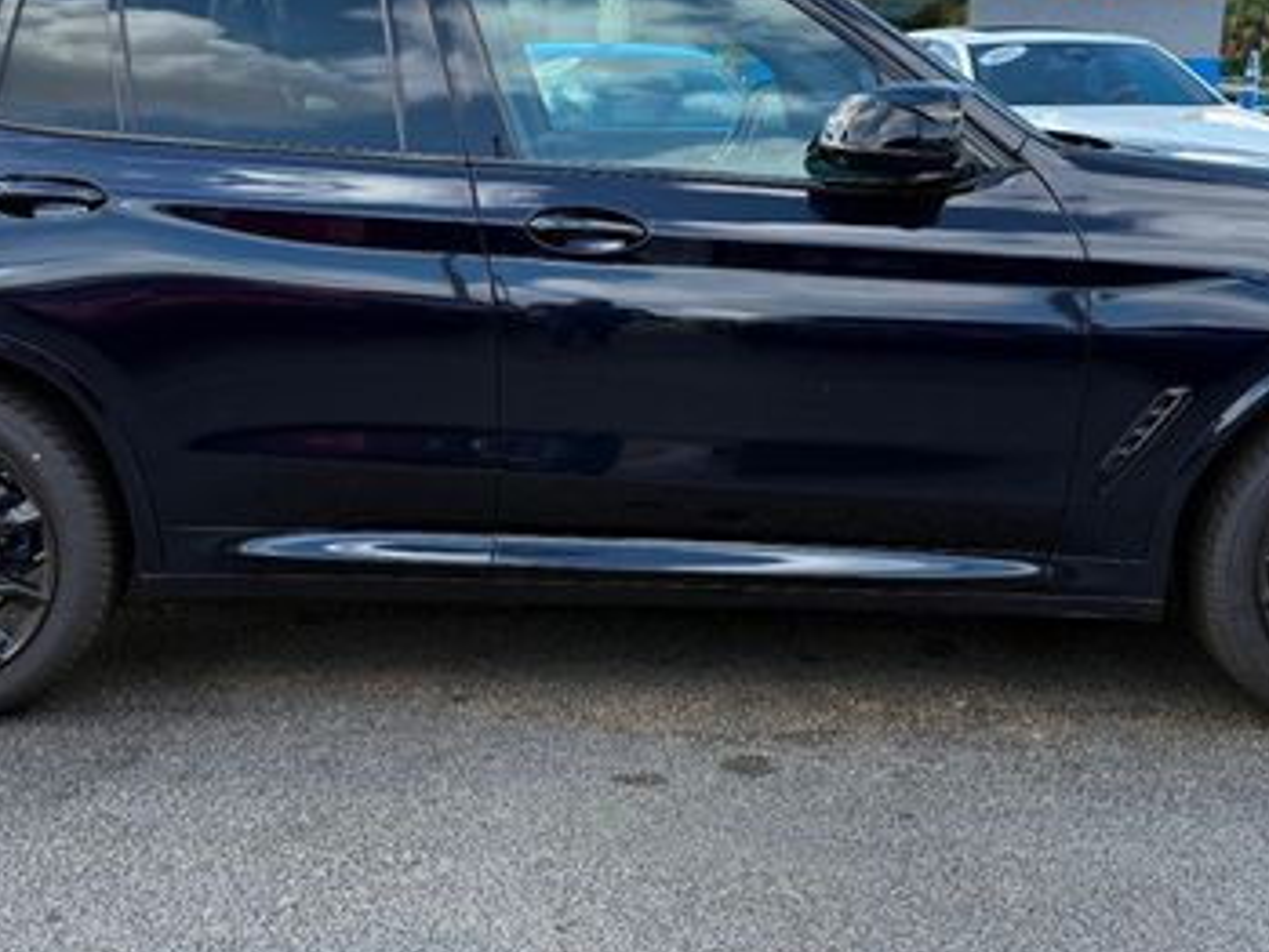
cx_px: 596
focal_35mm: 44
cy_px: 421
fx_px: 1614
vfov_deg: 32.9
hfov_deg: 42.9
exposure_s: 1/1250
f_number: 1.78
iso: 100
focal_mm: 6.76
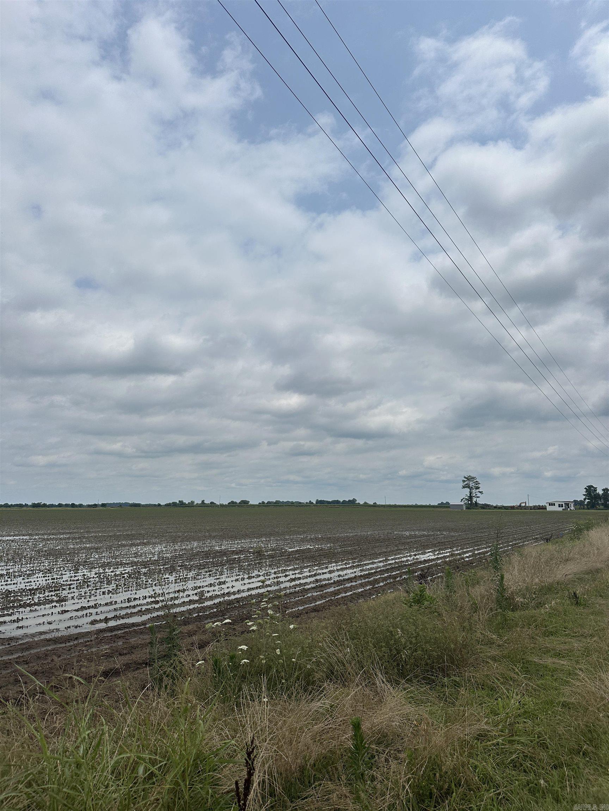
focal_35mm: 24
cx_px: 304
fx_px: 563
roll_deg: -0.3
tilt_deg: +12.5
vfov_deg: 71.6
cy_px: 406
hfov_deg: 56.8
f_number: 1.78
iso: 80
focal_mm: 6.86
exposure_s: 1/15625
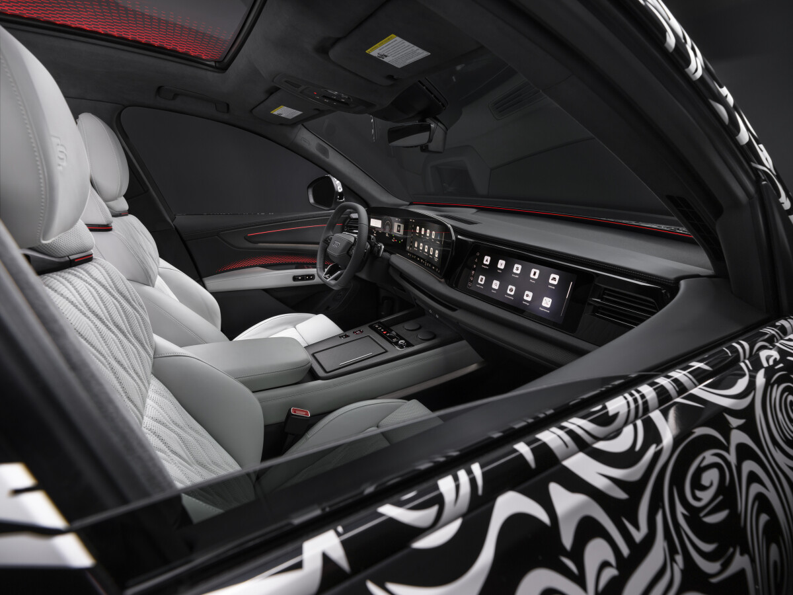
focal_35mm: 16
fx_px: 367
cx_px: 396
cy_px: 298
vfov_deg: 78.1
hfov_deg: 94.5
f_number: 9
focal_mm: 20
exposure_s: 1/10
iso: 250
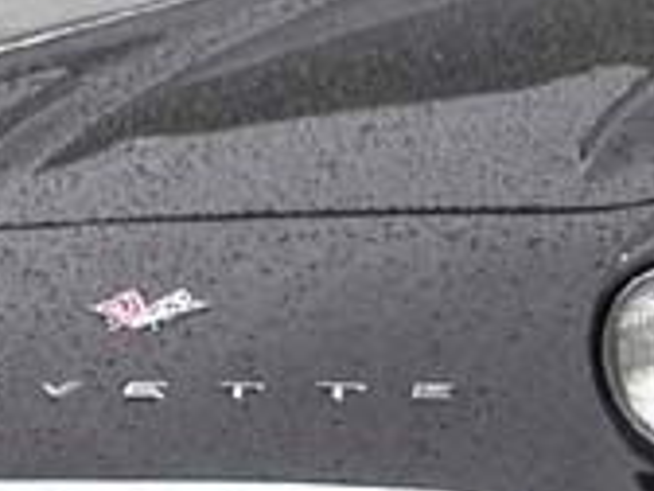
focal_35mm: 232
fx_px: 4383
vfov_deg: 6.4
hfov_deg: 8.5
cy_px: 117
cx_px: 720
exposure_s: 1/141
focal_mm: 7.85
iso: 100
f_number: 4.7
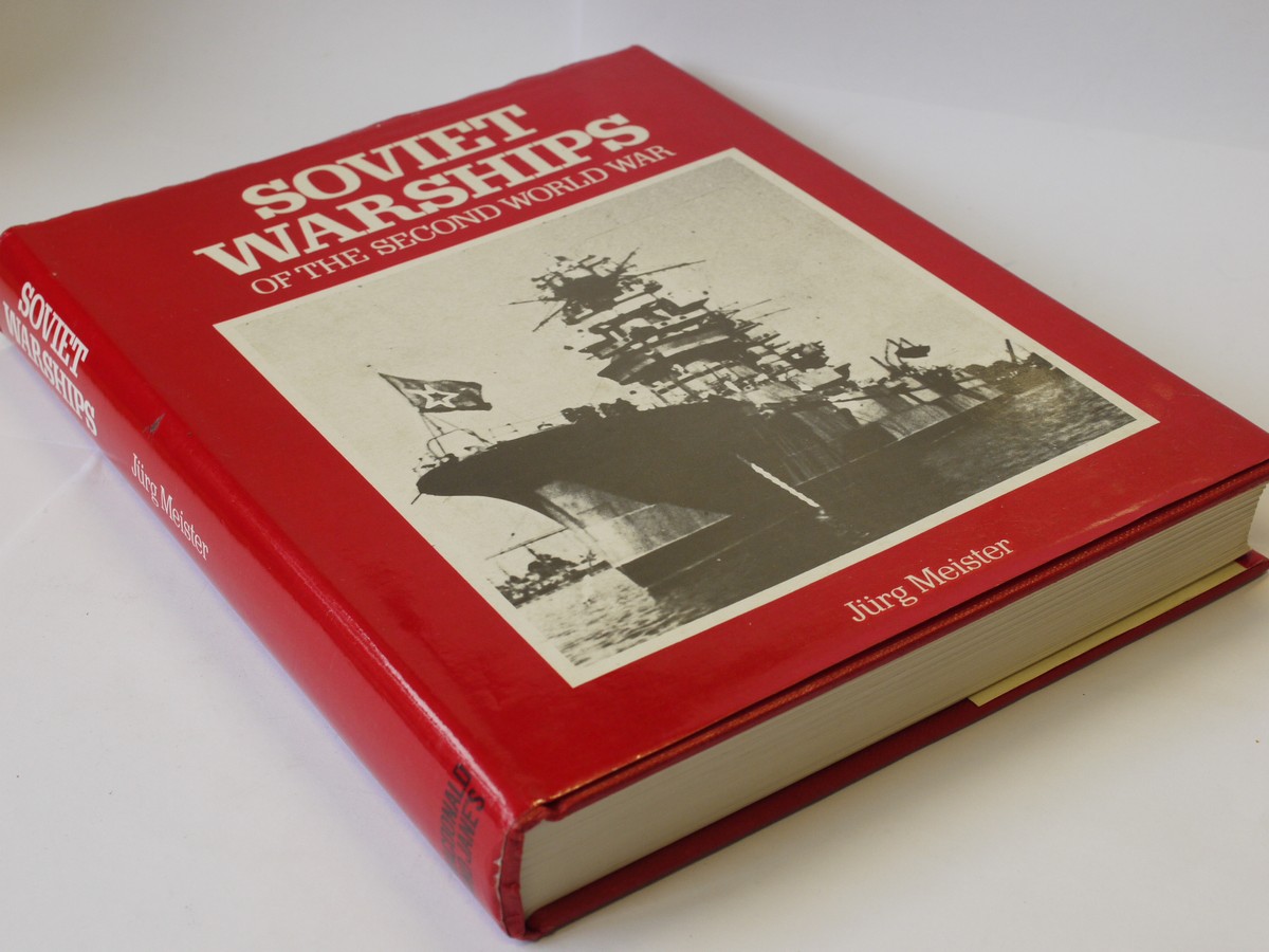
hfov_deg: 32.2
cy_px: 476
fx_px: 2200
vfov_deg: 24.4
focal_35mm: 60
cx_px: 634
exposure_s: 1/50
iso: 400
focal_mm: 30
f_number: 8
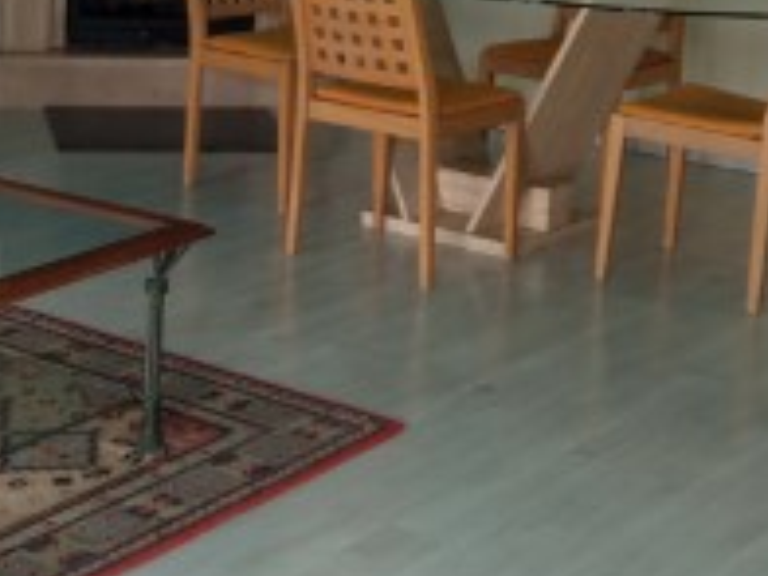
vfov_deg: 16.7
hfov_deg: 21.7
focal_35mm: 88
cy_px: 129
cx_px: 59
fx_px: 1952
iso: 159
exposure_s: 1/50
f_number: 2.2
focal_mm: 3.79
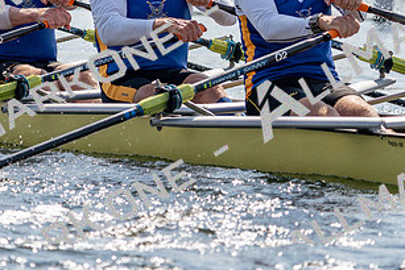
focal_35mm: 378
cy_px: 18
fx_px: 4254
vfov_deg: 3.6
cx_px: 144
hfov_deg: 5.4
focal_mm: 200
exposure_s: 1/1600
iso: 200
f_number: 5.6
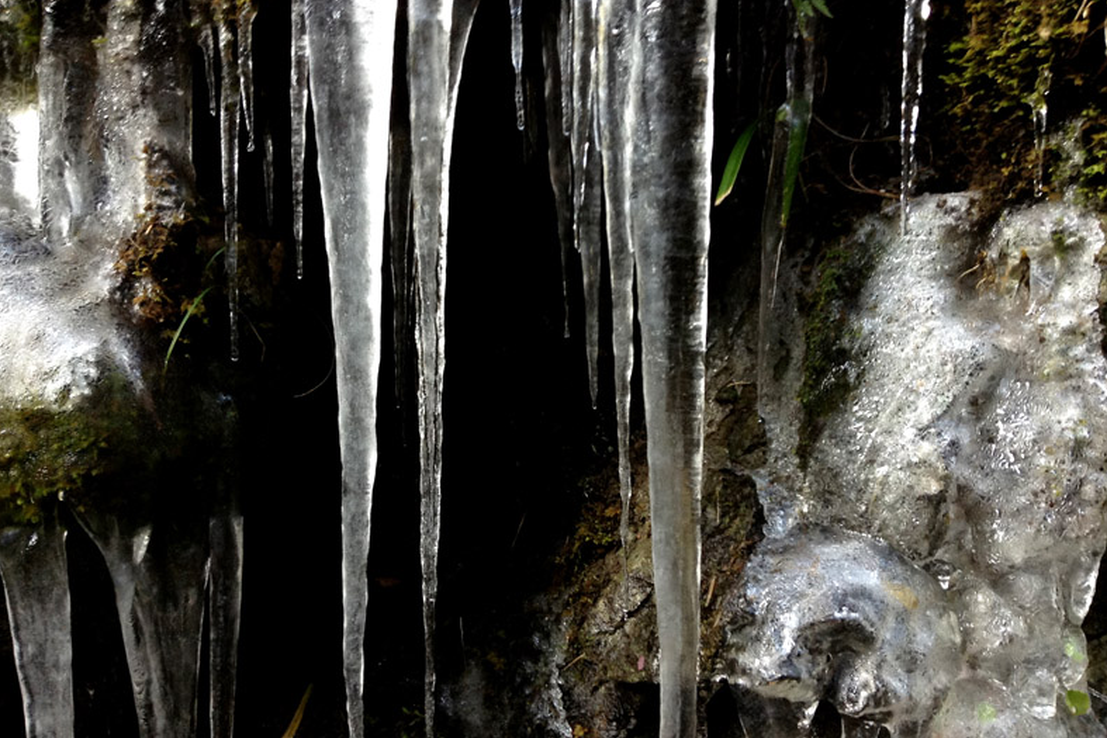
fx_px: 1138
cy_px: 352
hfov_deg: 51.9
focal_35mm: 37
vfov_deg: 35.9
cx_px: 551
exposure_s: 1/24
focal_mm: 3.3
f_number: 2.4
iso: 50
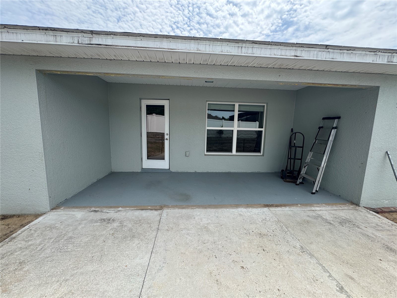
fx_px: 161
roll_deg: -1.3
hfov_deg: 102.1
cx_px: 198
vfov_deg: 85.7
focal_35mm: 14
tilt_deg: -6.2
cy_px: 149
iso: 50
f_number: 2.2
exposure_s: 1/868
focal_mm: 2.22
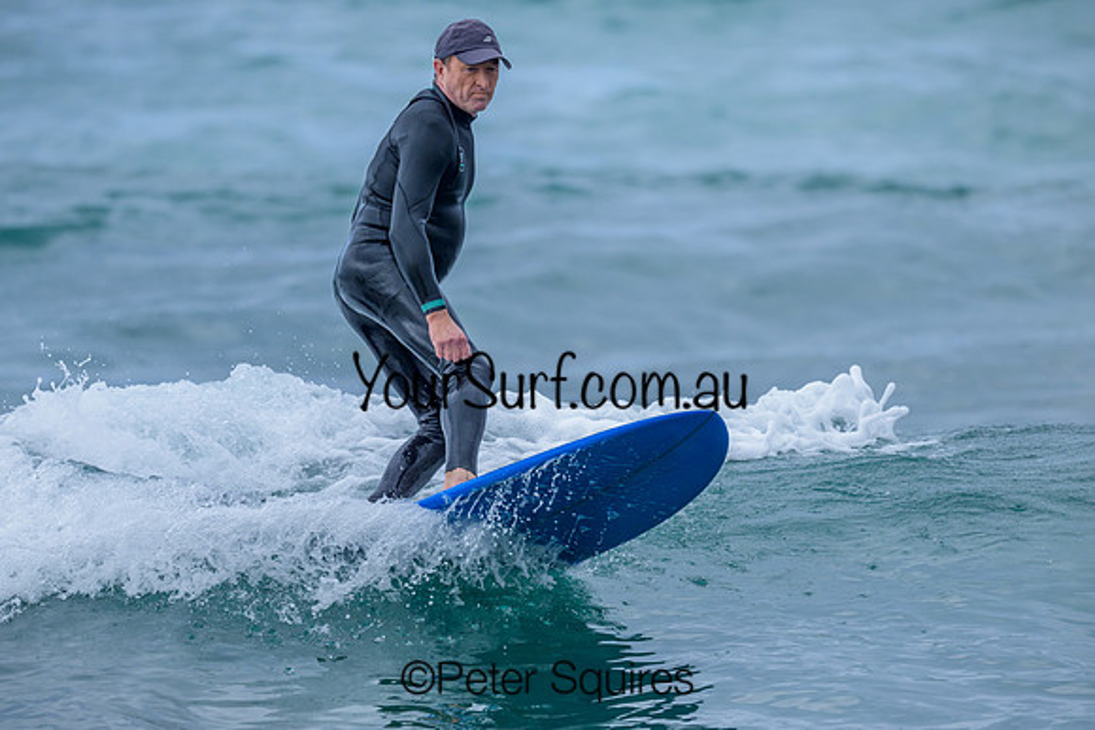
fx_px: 24338
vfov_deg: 1.7
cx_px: 548
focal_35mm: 800
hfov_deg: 2.6
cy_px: 365
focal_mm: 800
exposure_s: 1/2000
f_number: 6.3
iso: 640
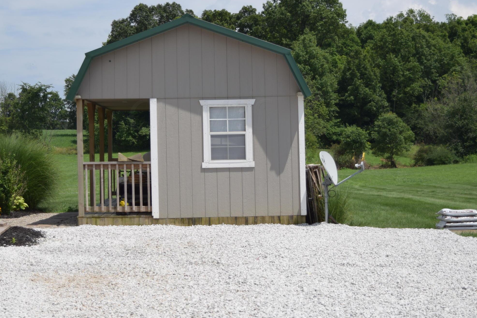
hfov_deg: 25.4
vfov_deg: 17.1
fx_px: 1057
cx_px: 200
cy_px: 115
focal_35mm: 80
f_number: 4.5
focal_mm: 35
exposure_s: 1/2000
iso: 200
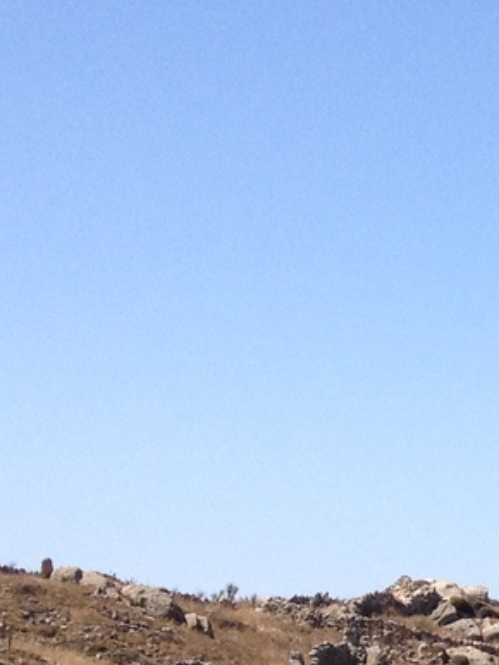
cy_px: 799
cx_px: 1227
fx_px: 2784
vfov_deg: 13.2
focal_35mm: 145
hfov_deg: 9.1
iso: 50
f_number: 2.4
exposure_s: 1/1623
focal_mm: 4.28
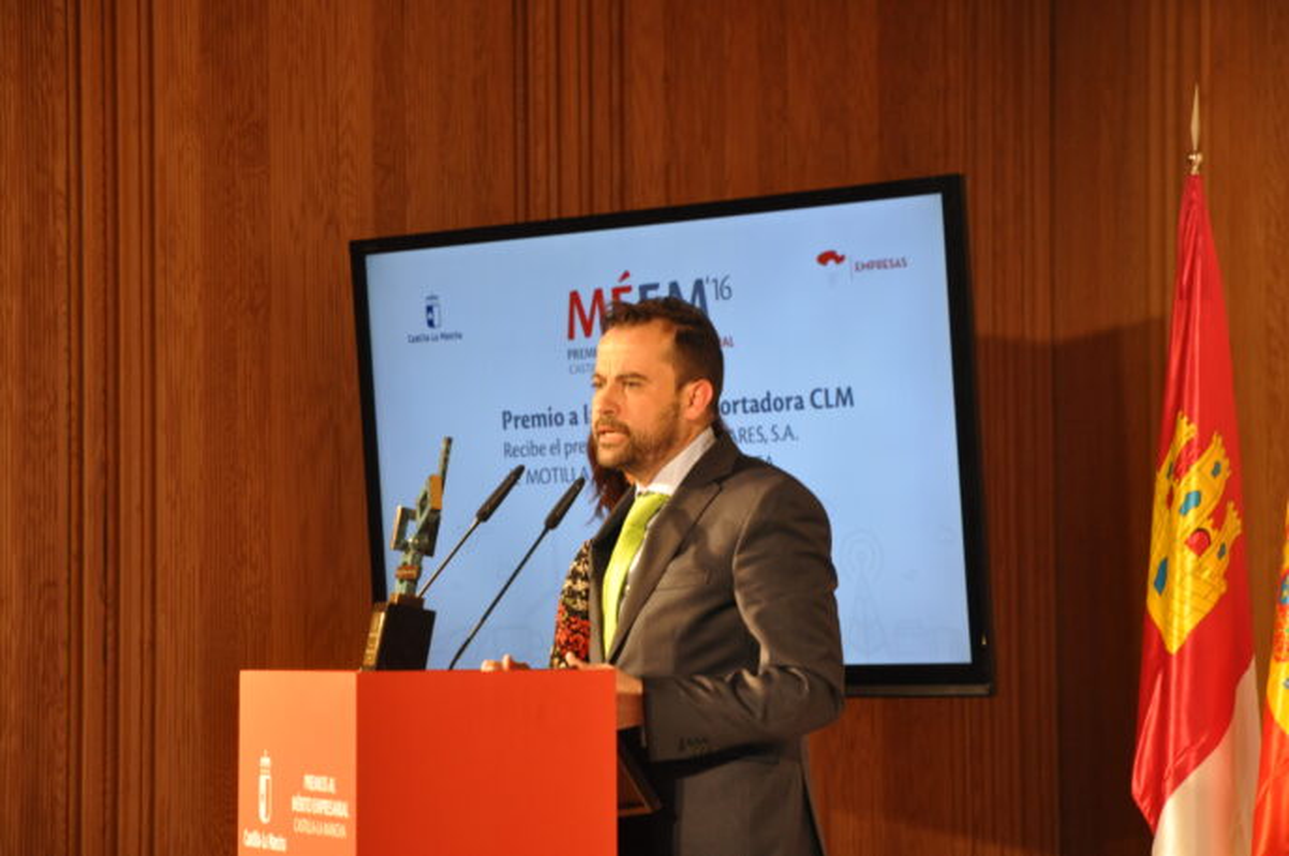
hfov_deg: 16.1
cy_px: 428
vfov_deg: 10.7
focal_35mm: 128
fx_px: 4560
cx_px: 644
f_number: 5.6
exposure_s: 1/40
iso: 800
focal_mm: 85
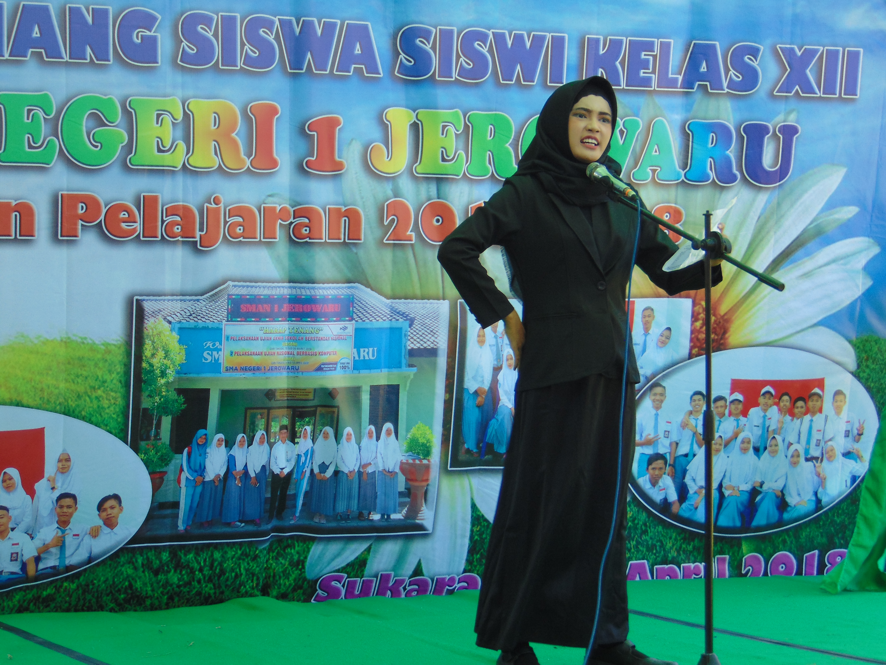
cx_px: 443
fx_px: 2764
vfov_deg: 13.7
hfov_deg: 18.2
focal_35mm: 108
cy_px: 332
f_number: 3.9
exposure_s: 1/80
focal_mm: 19.4
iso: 80
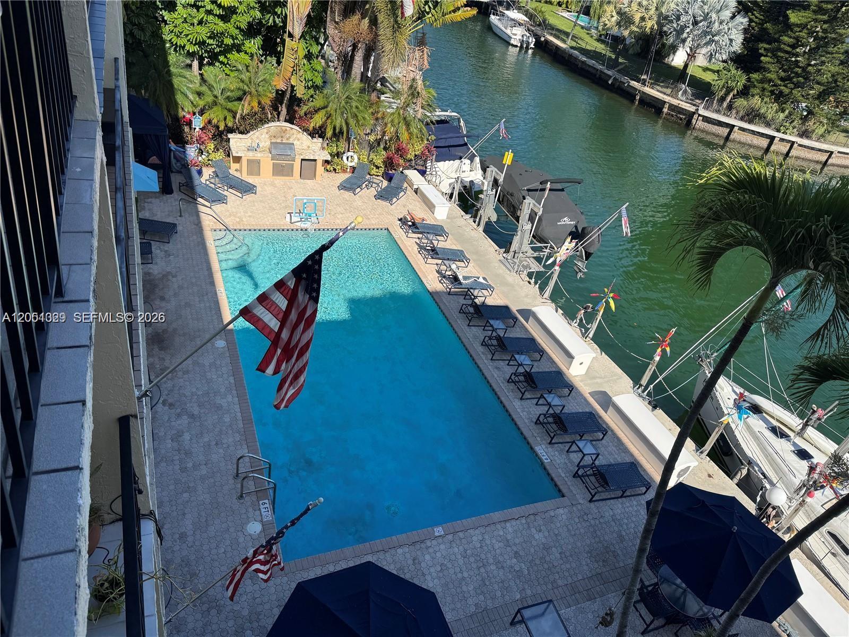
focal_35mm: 24
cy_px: 318
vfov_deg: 56.8
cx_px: 424
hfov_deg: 71.6
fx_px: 589
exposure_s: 1/2833
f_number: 1.78
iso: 80
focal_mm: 6.76
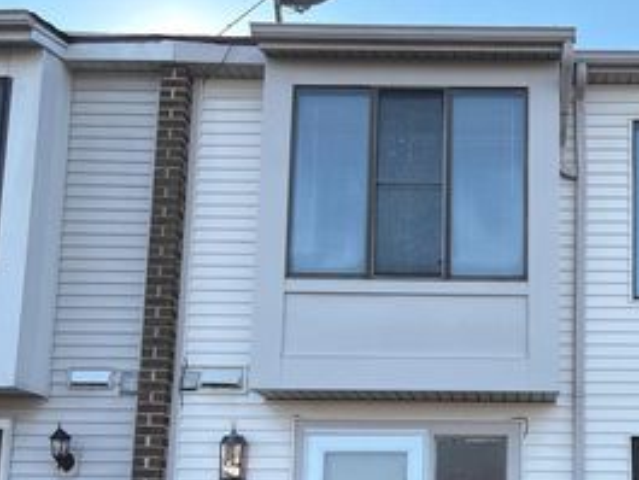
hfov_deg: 37.4
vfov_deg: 28.9
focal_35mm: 49
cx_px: 516
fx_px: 905
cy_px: 399
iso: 50
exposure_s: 1/1079
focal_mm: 5.7
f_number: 1.5
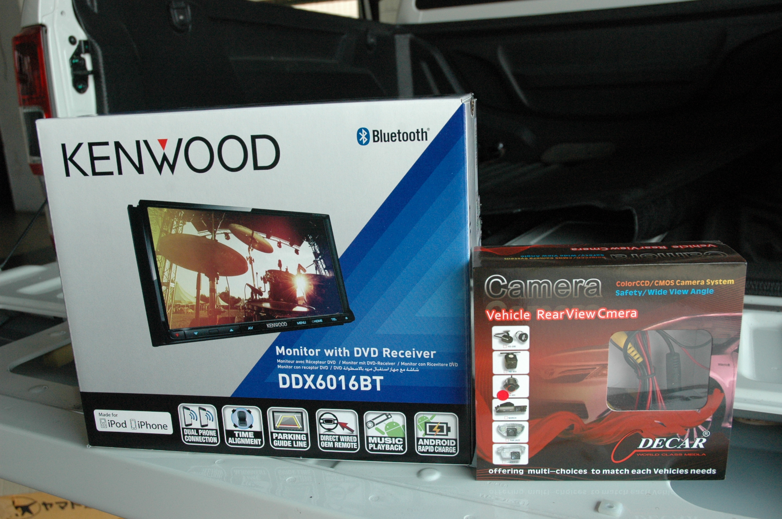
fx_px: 716
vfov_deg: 39.9
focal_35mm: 33
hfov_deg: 57.3
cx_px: 391
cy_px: 260
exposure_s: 1/200
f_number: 7.1
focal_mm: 22
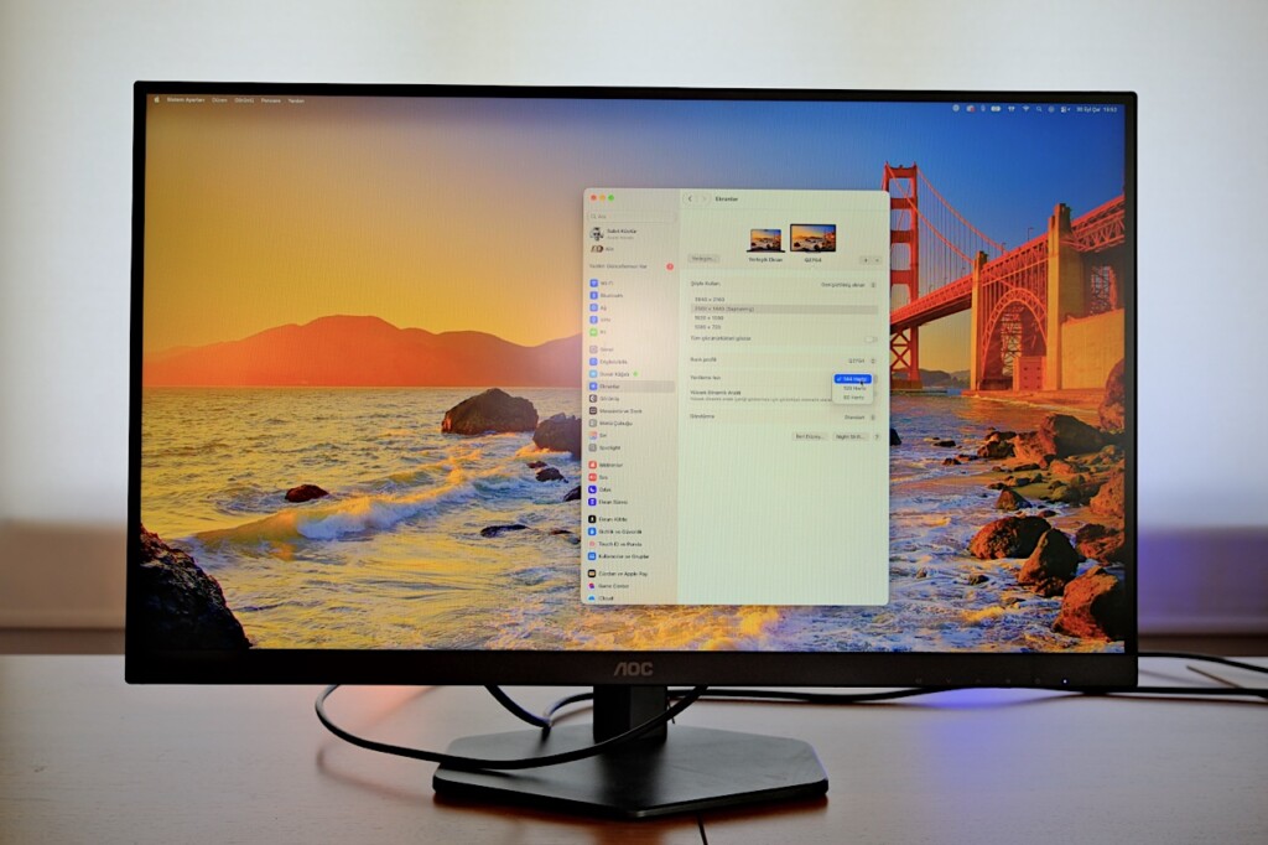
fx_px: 1232
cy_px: 422
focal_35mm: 35
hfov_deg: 54.4
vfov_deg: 37.8
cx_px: 634
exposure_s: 1/60
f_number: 4
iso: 320
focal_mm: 23.5
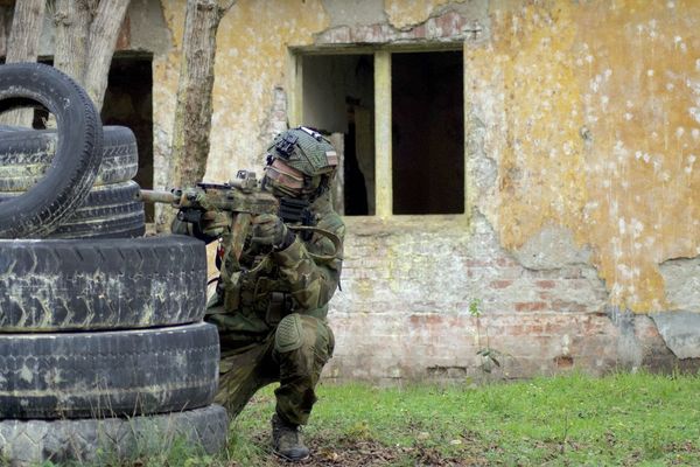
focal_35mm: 105
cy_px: 234
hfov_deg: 19.5
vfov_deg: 13.0
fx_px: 2042
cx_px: 350
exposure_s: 1/500
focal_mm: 70
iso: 800
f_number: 4
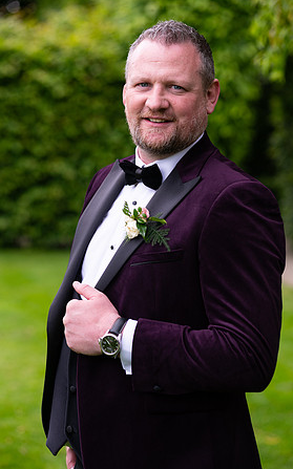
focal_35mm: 115
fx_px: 1471
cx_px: 149
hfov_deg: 11.4
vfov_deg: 18.1
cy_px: 234
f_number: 3.5
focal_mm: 112
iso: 250
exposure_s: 1/200
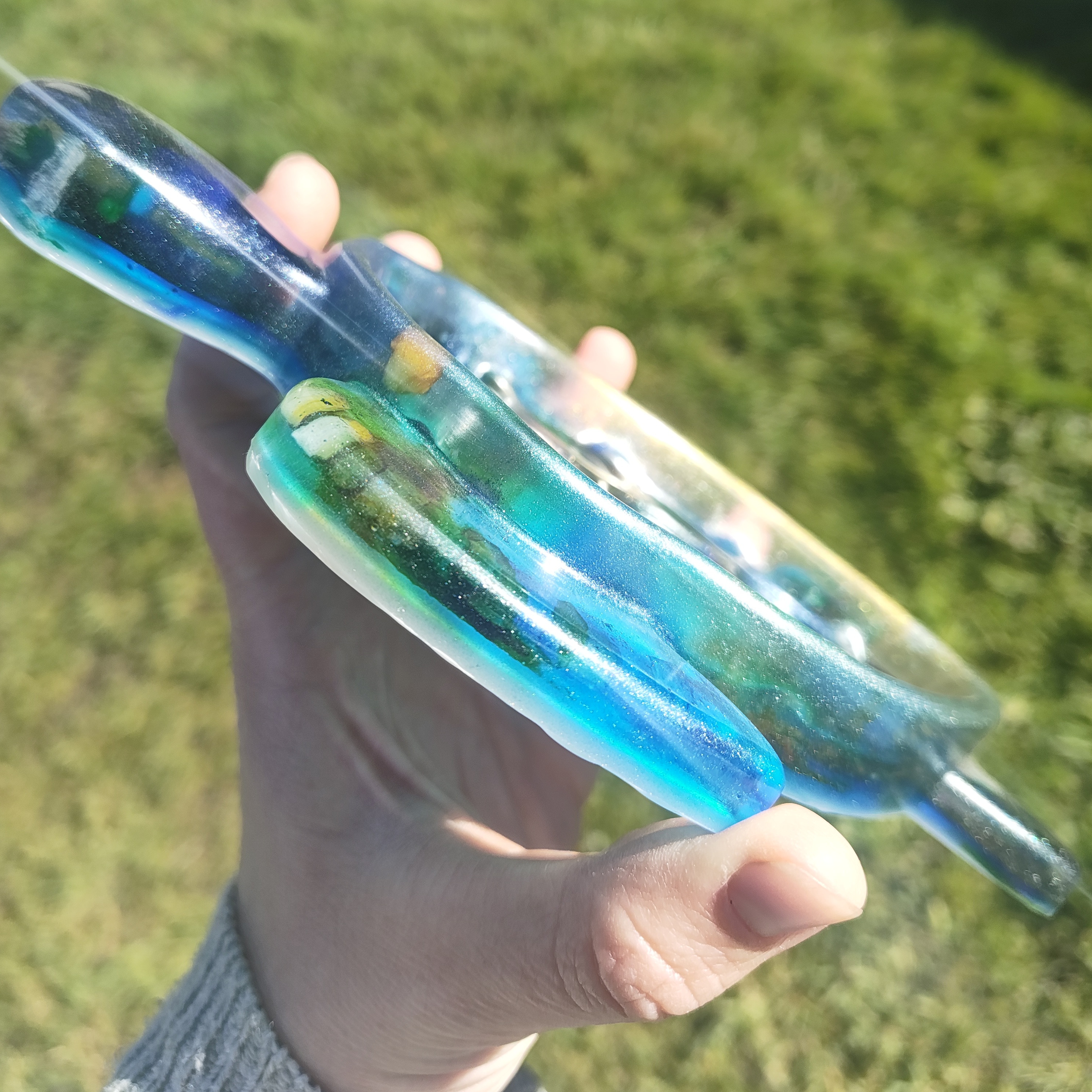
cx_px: 545
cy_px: 370
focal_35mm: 29
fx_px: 1035
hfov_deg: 55.6
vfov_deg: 54.6
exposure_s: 1/449
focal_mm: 5.56
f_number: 1.88
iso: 50
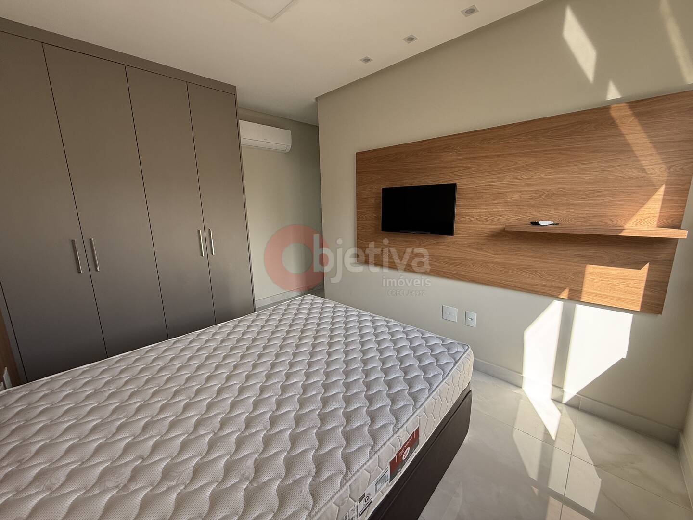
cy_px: 260
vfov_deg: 85.7
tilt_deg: -11.9
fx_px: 280
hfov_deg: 102.1
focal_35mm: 14
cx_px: 346
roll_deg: +1.1
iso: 50
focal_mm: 2.22
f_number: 2.2
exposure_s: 1/99
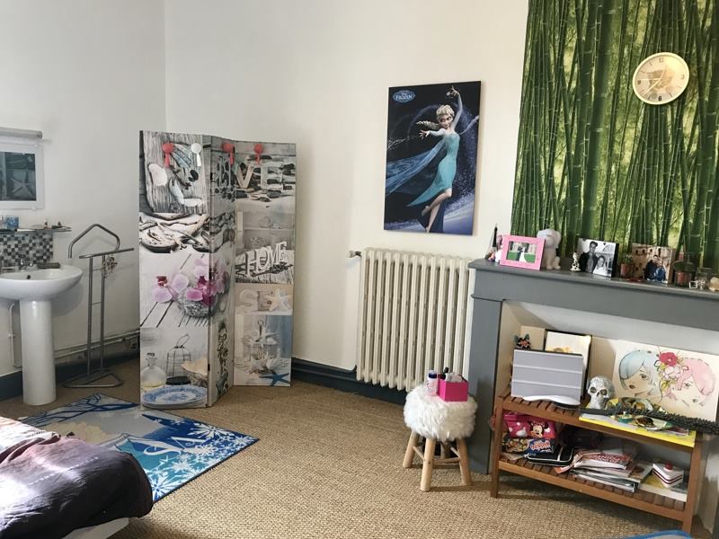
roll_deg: -2.8
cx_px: 360
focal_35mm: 28
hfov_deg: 63.4
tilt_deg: -9.1
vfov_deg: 49.7
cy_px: 270
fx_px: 582
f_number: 1.8
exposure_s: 1/17
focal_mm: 3.99
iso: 40
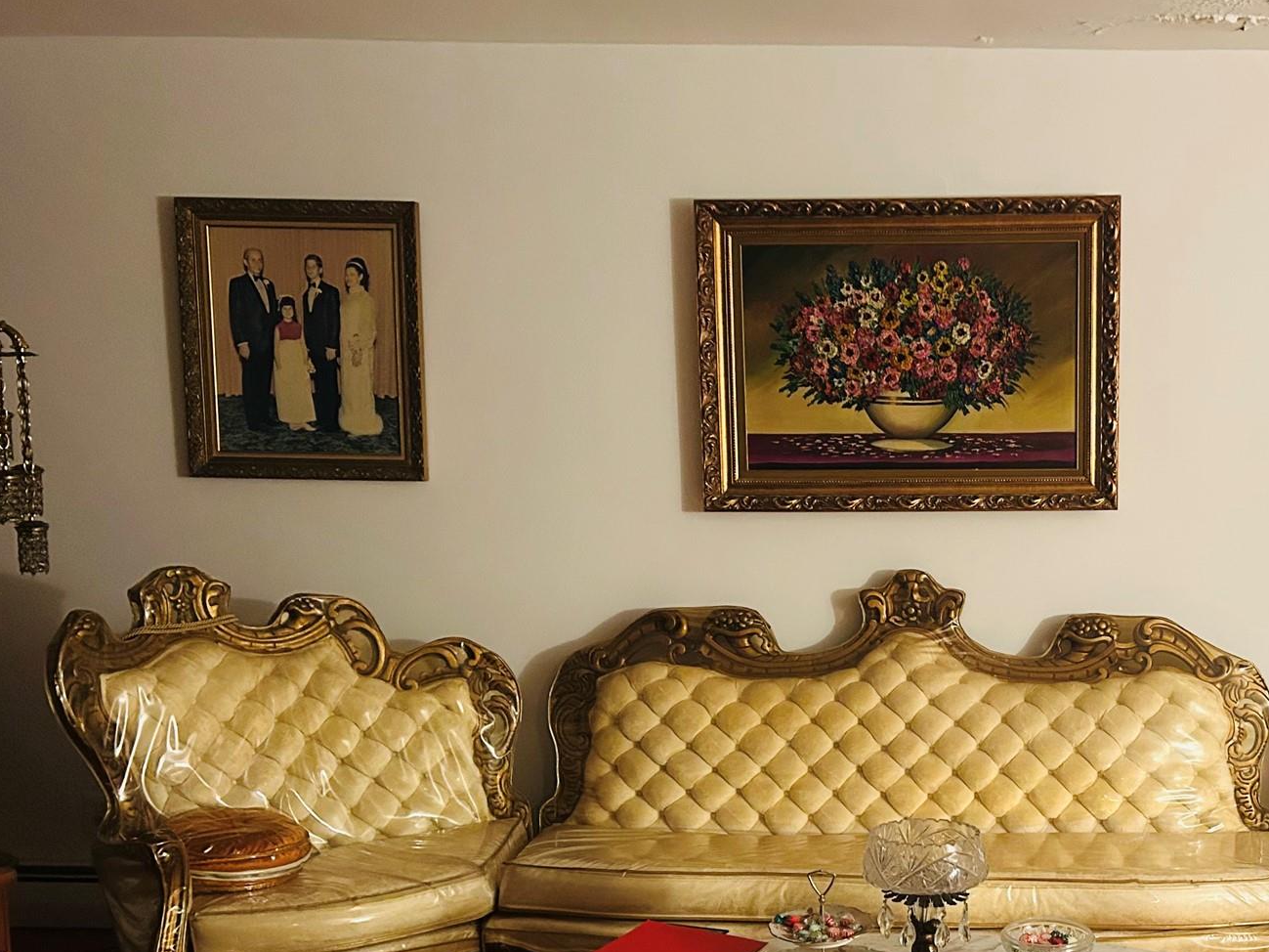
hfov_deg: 44.0
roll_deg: -0.6
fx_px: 1503
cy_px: 575
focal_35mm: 41
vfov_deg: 35.0
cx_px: 979
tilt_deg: -6.6
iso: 500
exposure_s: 1/40
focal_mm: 5.7
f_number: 1.5
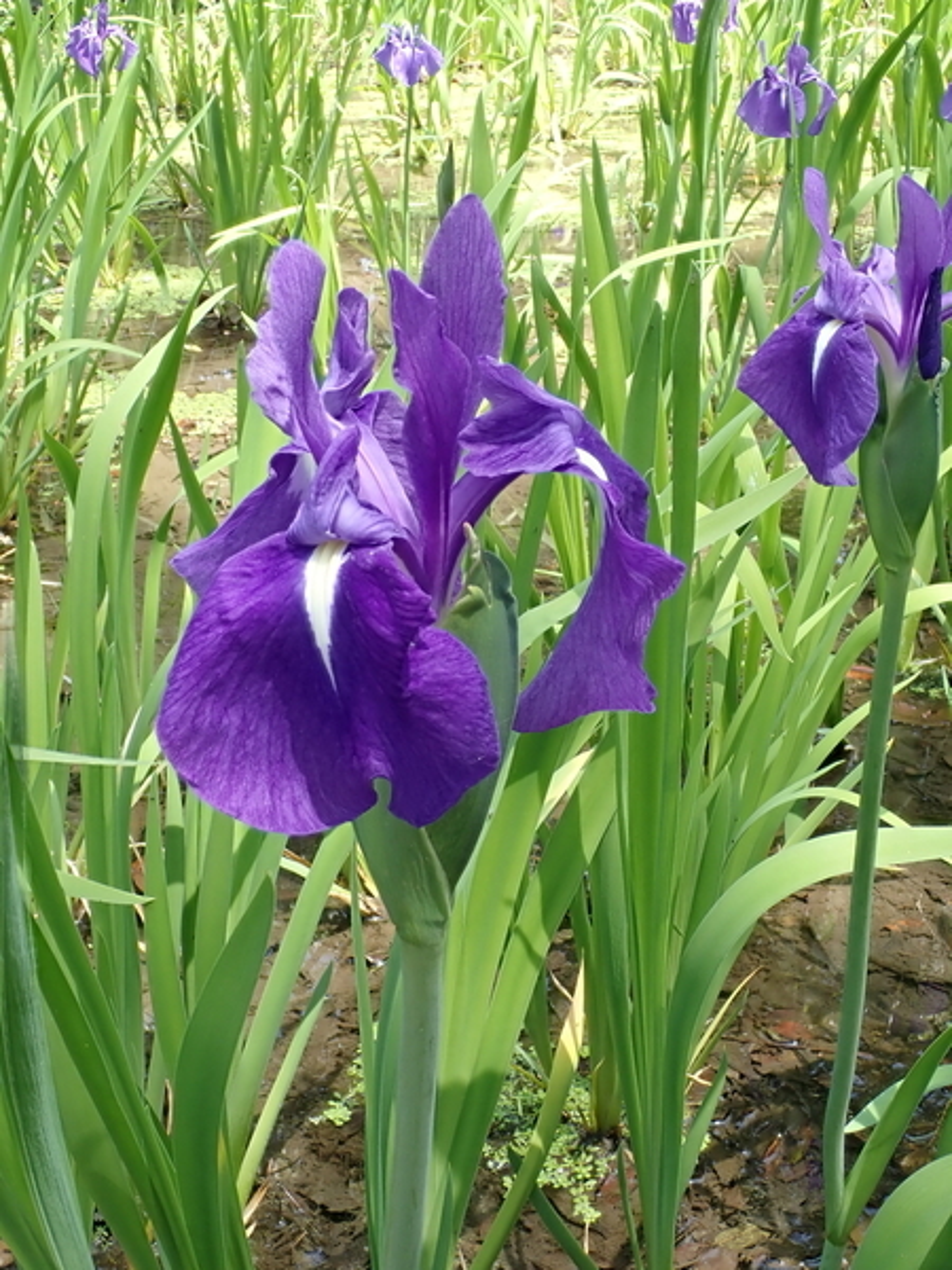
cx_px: 476
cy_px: 635
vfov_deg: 46.8
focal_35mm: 40
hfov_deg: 36.0
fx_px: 1467
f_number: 4
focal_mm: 7.34
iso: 160
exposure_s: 1/160
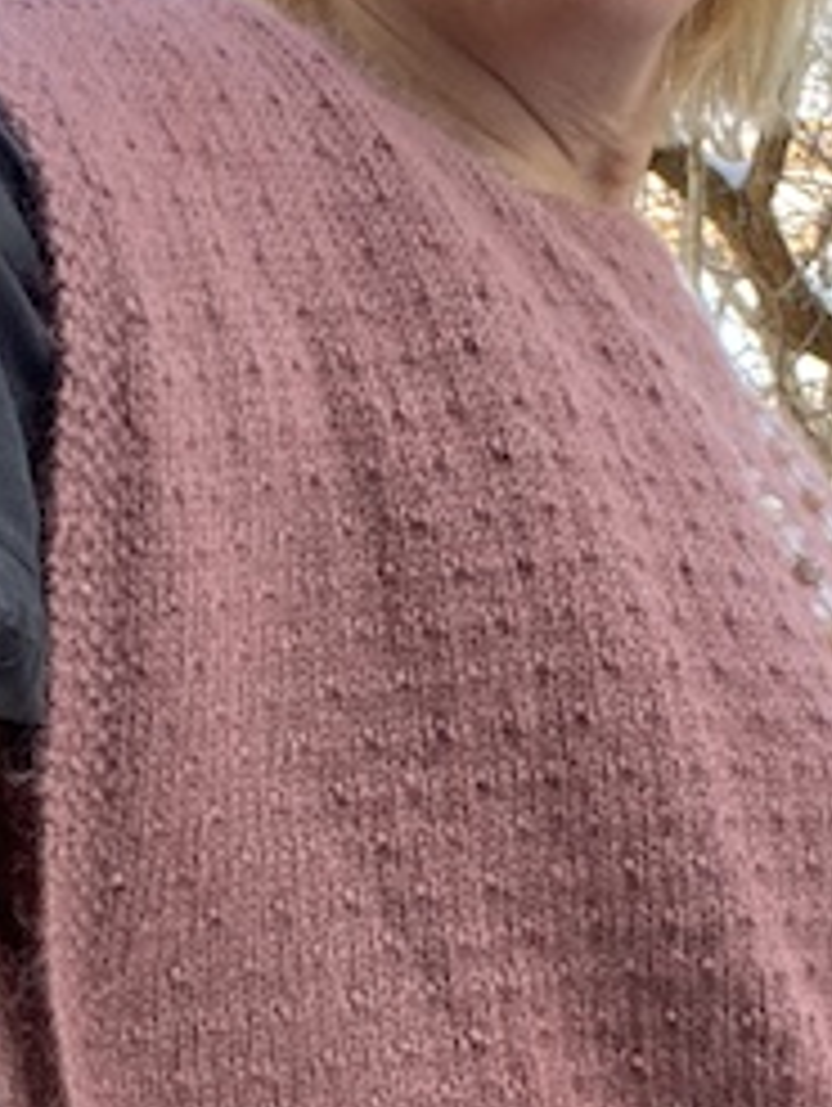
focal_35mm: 78
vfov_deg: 24.8
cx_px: 148
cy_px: 796
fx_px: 2495
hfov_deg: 18.7
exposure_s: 1/122
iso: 64
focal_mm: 2.71
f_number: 2.2
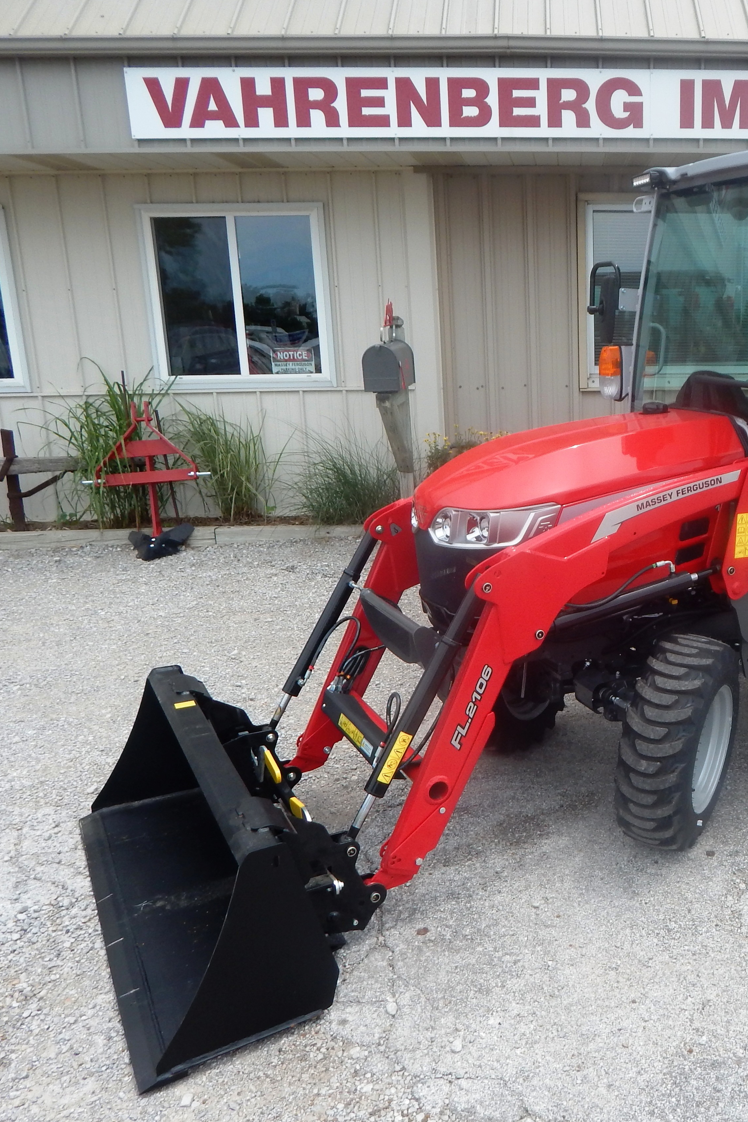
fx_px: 966
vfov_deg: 60.3
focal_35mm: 31
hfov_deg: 40.3
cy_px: 569
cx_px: 615
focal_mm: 4
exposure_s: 1/1000
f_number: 3
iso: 125
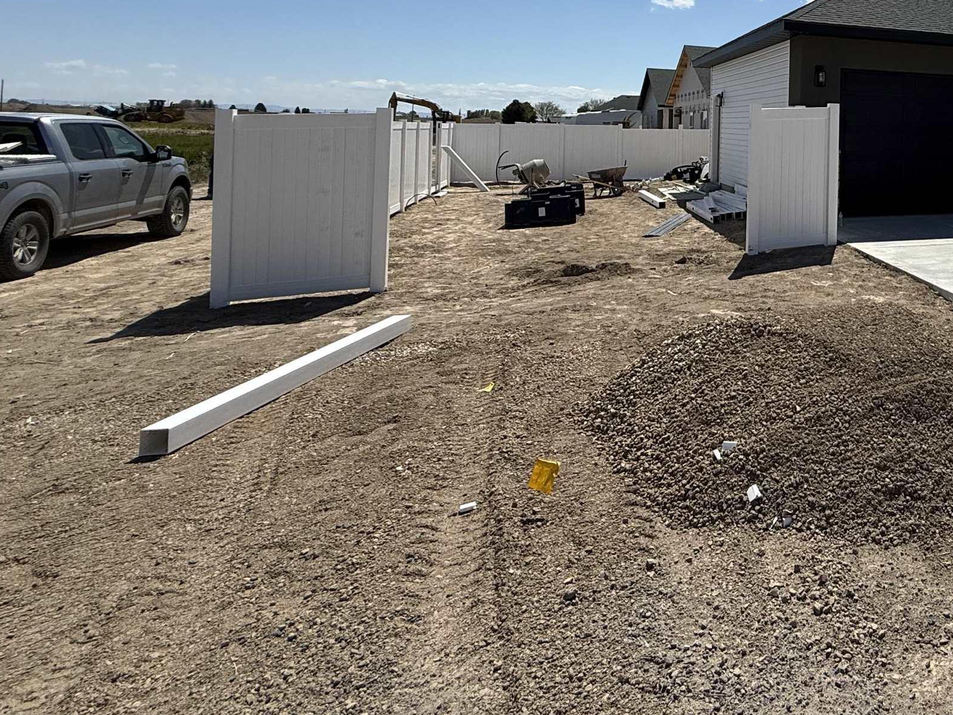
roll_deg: -1.0
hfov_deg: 53.9
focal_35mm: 27
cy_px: 117
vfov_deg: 47.7
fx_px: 743
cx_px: 914
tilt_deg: +1.9
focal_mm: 2.22
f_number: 2.2
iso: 50
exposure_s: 1/3891
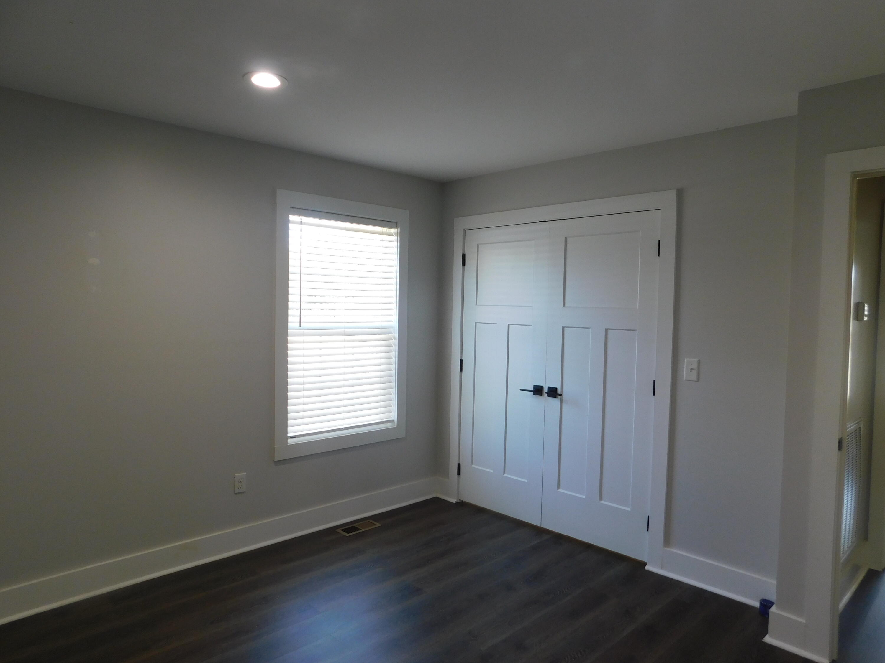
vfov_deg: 58.9
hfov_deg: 73.9
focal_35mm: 23
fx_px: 588
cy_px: 332
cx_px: 442
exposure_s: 1/30
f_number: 3
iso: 125
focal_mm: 4
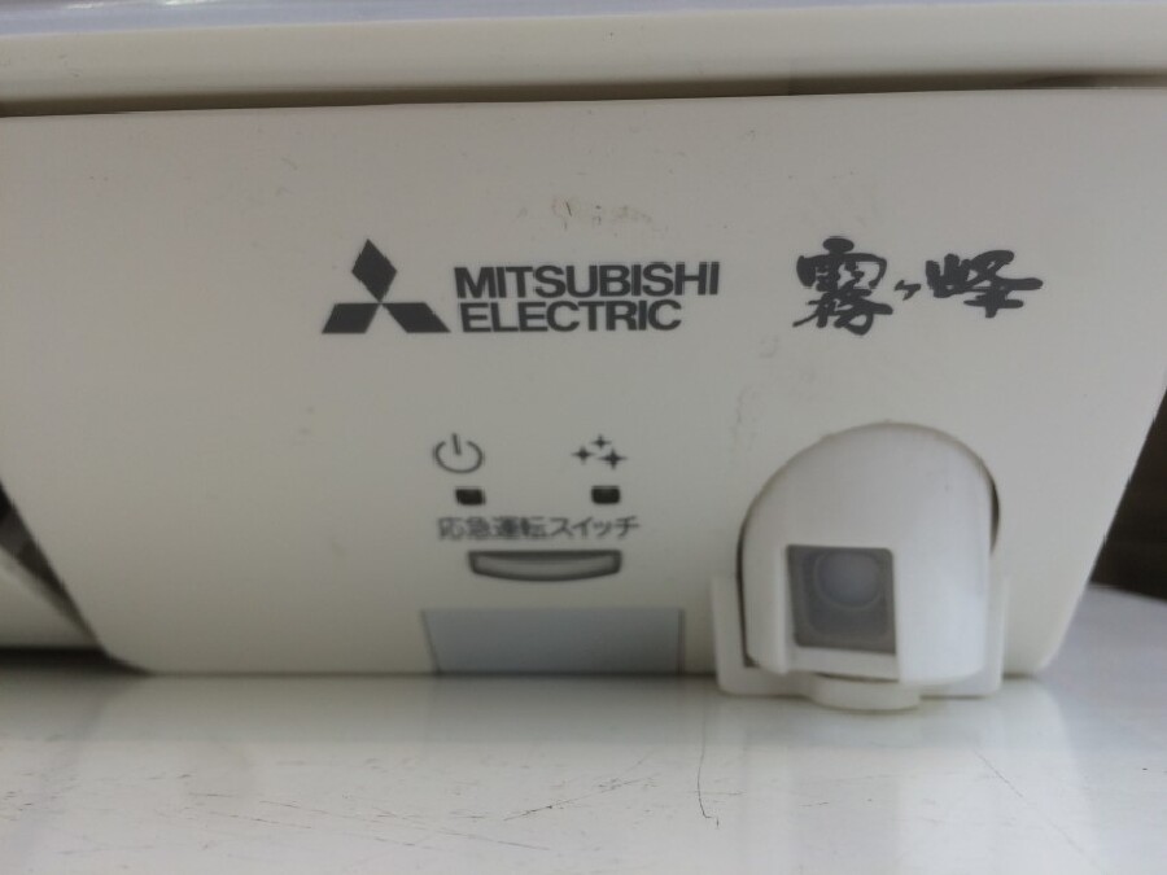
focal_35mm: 29
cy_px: 438
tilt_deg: +0.1
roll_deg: +0.2
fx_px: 978
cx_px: 584
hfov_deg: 61.7
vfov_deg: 48.2
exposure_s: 1/60
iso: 40
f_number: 2.2
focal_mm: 4.15
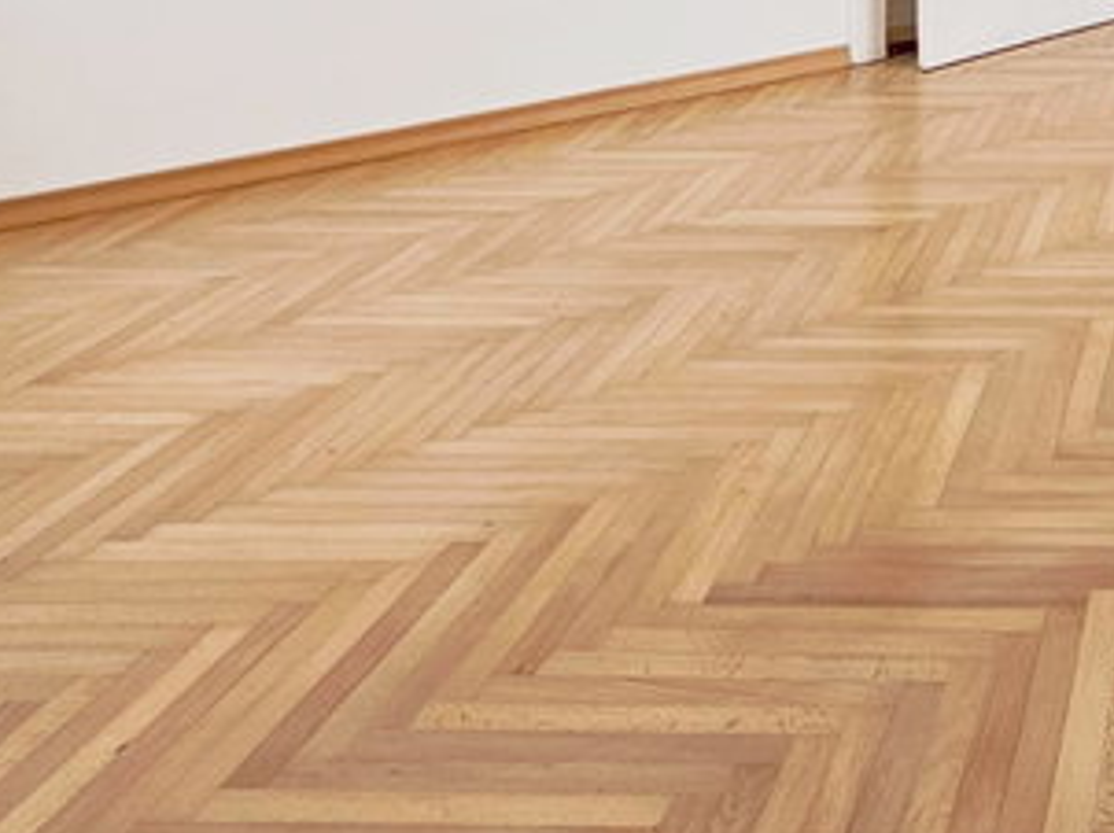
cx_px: 1238
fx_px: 1479
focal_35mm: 46
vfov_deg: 25.3
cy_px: -358
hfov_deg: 35.1
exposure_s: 1/50
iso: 64
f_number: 2.2
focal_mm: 2.2
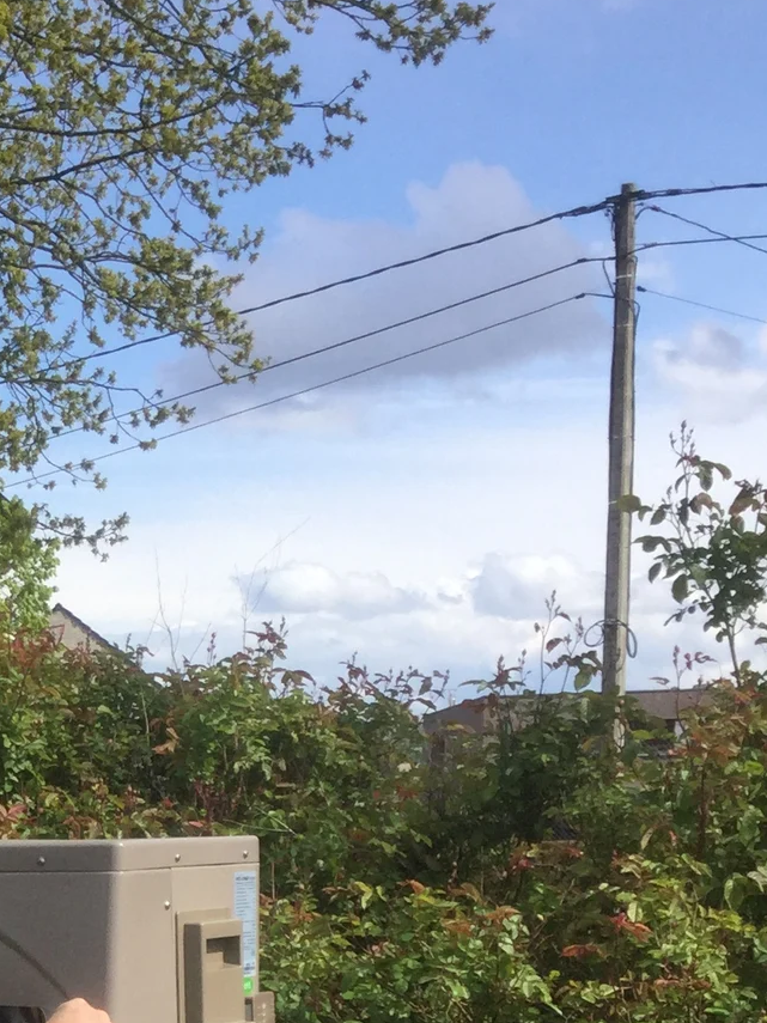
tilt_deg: -8.8
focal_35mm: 87
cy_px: 1179
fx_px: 2571
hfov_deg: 16.0
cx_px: -246
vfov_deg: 21.2
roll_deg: +1.9
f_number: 2.4
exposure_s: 1/916
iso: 25
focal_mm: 3.3
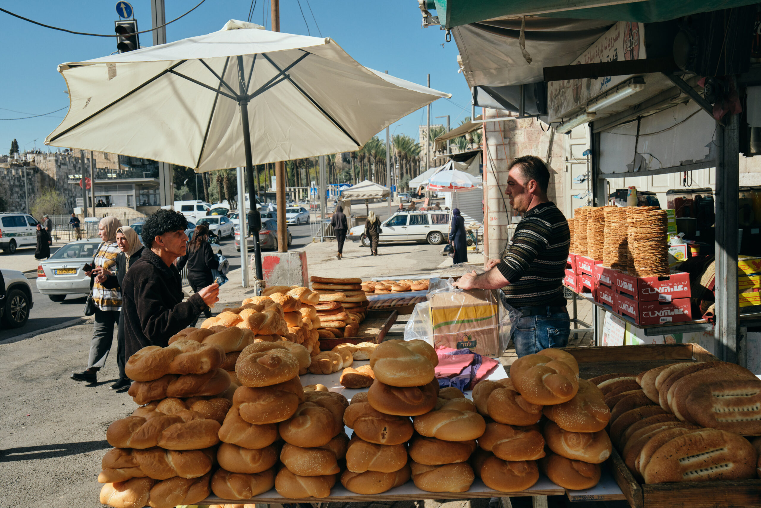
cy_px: 254
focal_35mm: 34
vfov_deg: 38.9
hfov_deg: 55.8
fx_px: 719
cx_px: 380
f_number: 6.4
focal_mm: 22.7
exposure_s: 1/1250
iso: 320
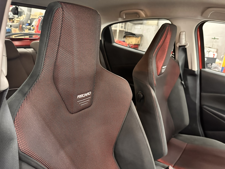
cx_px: 112
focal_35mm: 24
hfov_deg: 71.6
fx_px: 156
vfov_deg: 56.8
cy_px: 84
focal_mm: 6.86
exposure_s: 1/33
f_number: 1.78
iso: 1000
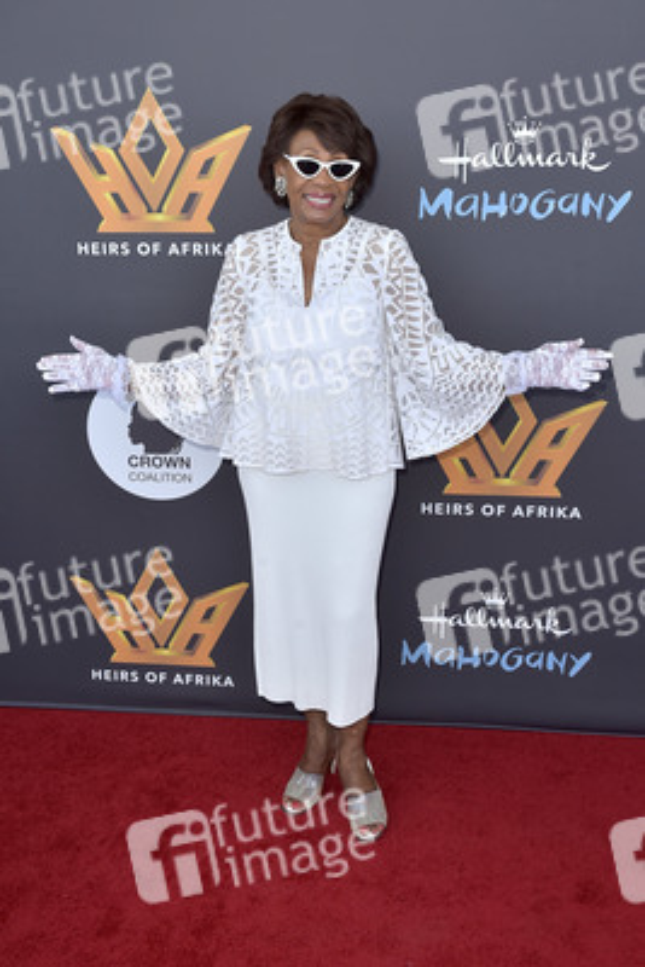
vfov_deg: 54.4
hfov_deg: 37.9
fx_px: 940
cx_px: 322
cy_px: 484
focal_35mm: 35
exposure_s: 1/250
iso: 160
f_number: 7.1
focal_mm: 35
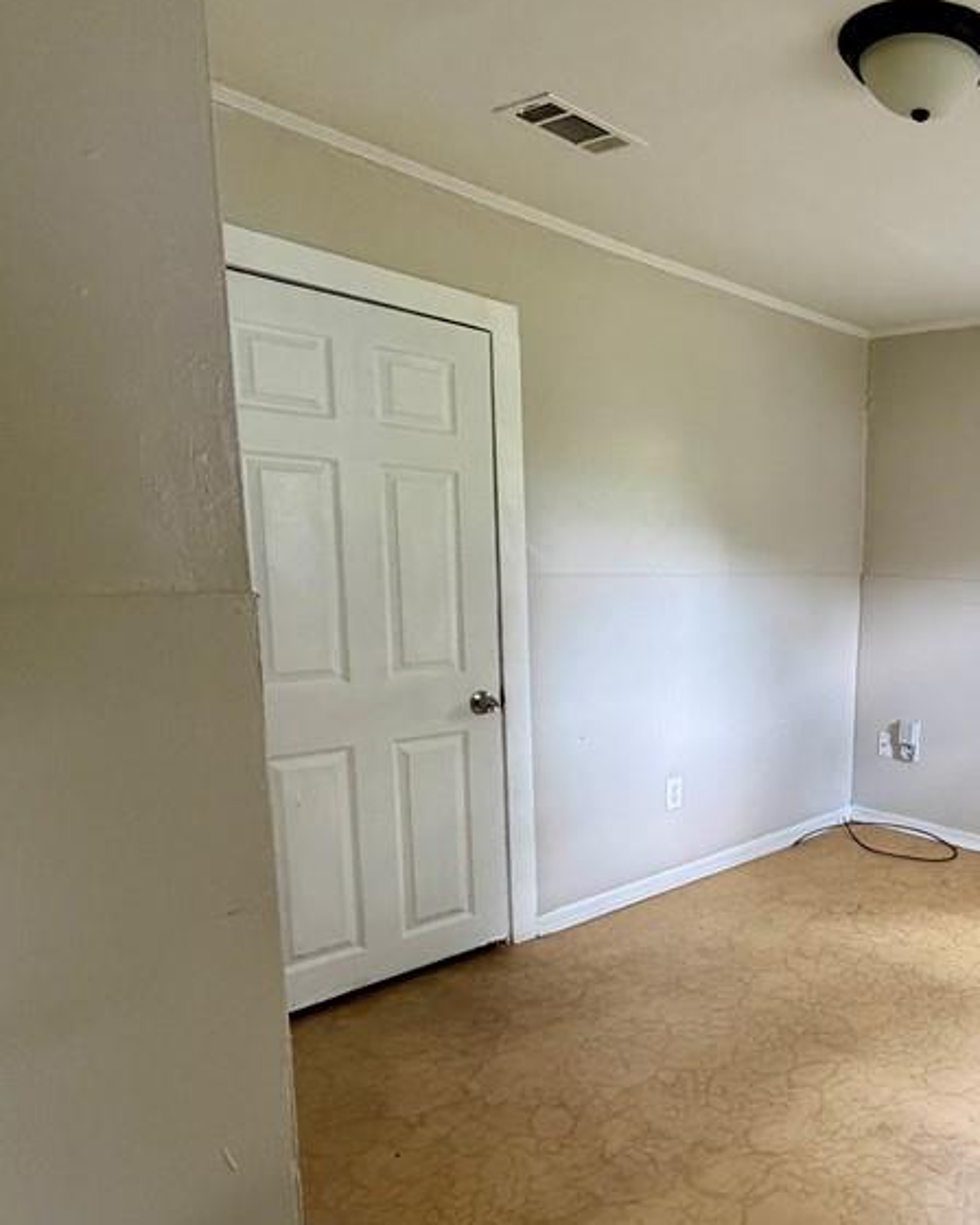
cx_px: 928
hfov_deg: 49.0
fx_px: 906
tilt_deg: -8.9
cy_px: 685
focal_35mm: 25
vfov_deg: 67.9
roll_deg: -1.9
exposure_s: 1/69
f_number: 2.2
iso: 320
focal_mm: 2.22
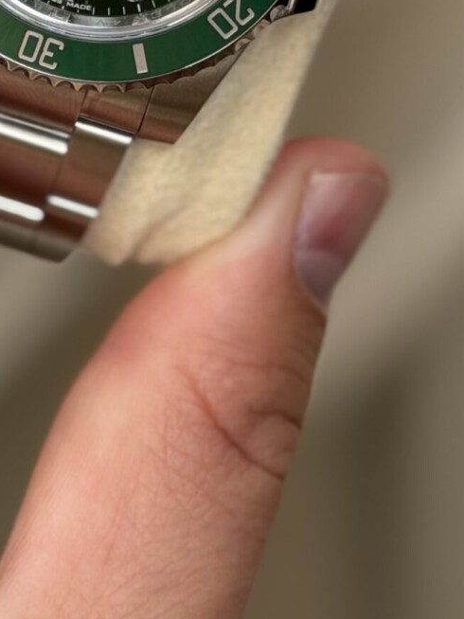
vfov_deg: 13.8
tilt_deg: -44.6
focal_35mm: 141
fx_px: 2522
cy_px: -27
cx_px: 102
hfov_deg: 10.5
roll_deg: +5.0
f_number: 1.78
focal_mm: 6.76
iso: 50
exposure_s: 1/127
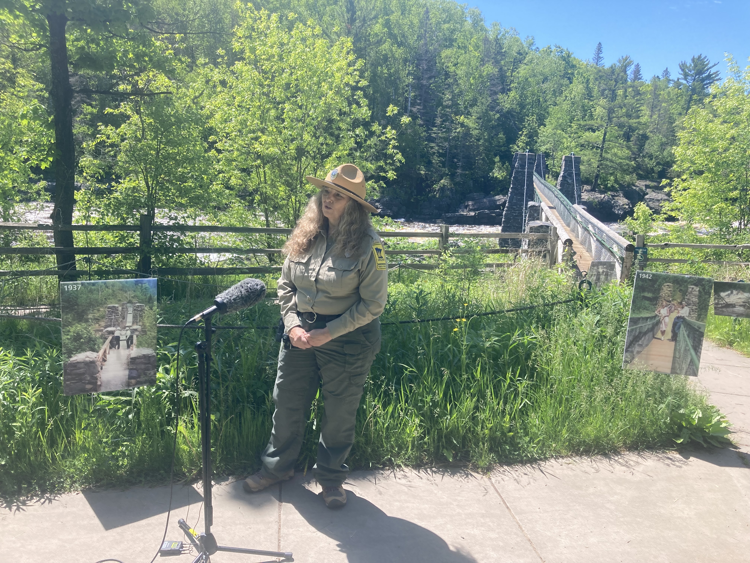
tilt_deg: -12.1
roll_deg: -3.2
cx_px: 375
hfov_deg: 63.4
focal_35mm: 28
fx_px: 607
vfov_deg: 49.7
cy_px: 282
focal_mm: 3.99
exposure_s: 1/787
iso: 20
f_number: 1.8
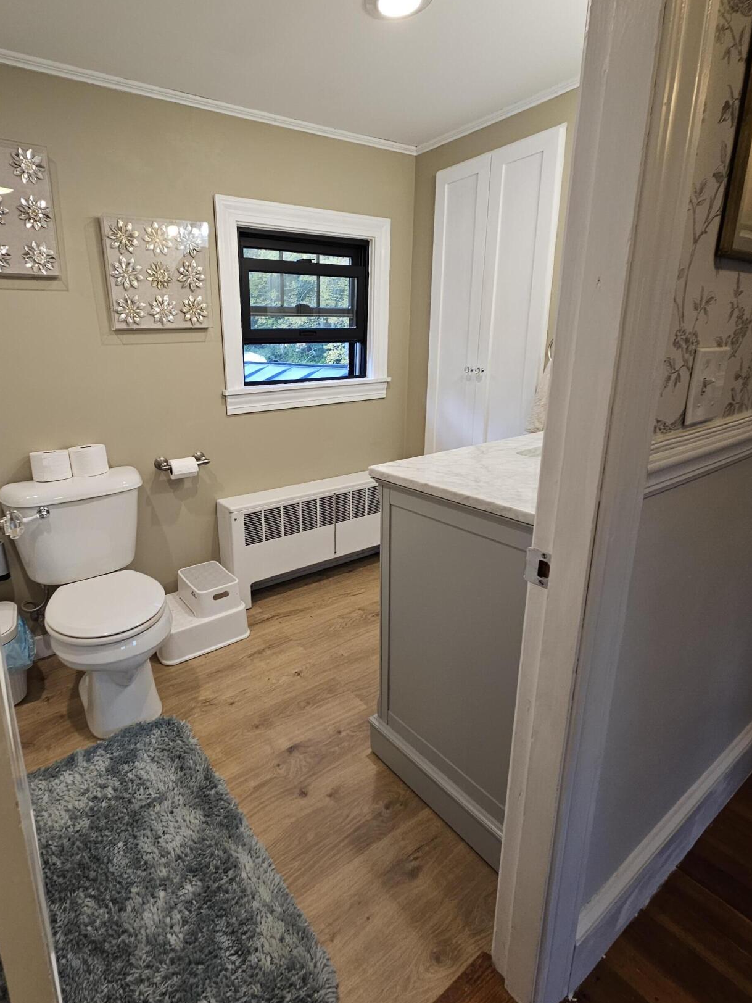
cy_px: 473
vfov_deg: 94.4
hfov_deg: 77.0
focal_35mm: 16
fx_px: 463
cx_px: 292
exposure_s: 1/60
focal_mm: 2.2
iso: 100
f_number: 2.2
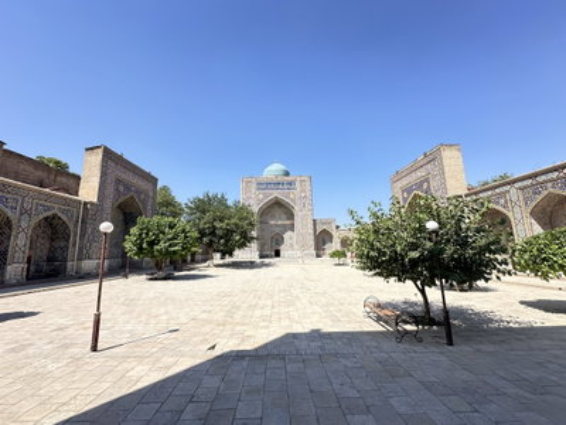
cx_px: 283
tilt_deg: +9.6
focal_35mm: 14
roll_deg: +0.9
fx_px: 229
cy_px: 212
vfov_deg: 85.7
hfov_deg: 102.1
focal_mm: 2.22
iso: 40
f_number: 2.2
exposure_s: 1/855
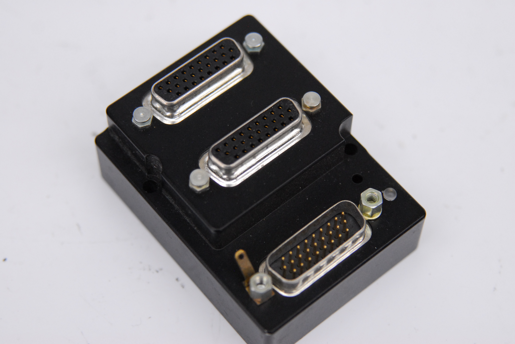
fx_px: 1504
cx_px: 258
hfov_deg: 19.4
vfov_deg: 13.1
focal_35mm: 105
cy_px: 172
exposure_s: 1/125
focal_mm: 70
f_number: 4
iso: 800
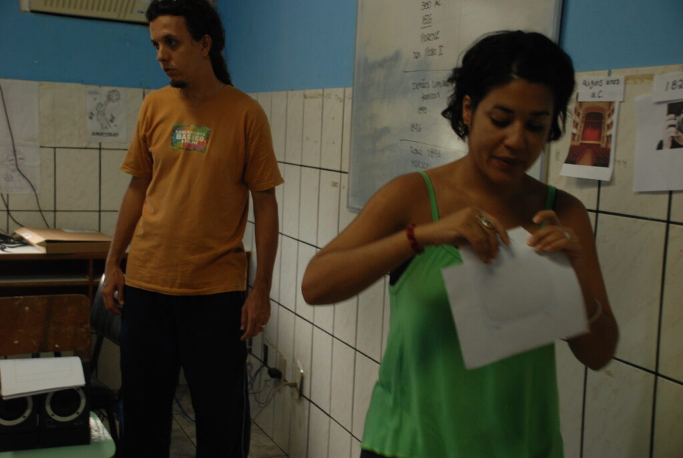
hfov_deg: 41.0
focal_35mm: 48
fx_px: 912
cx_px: 342
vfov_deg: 28.2
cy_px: 229
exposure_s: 1/30
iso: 400
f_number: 4.5
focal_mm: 32
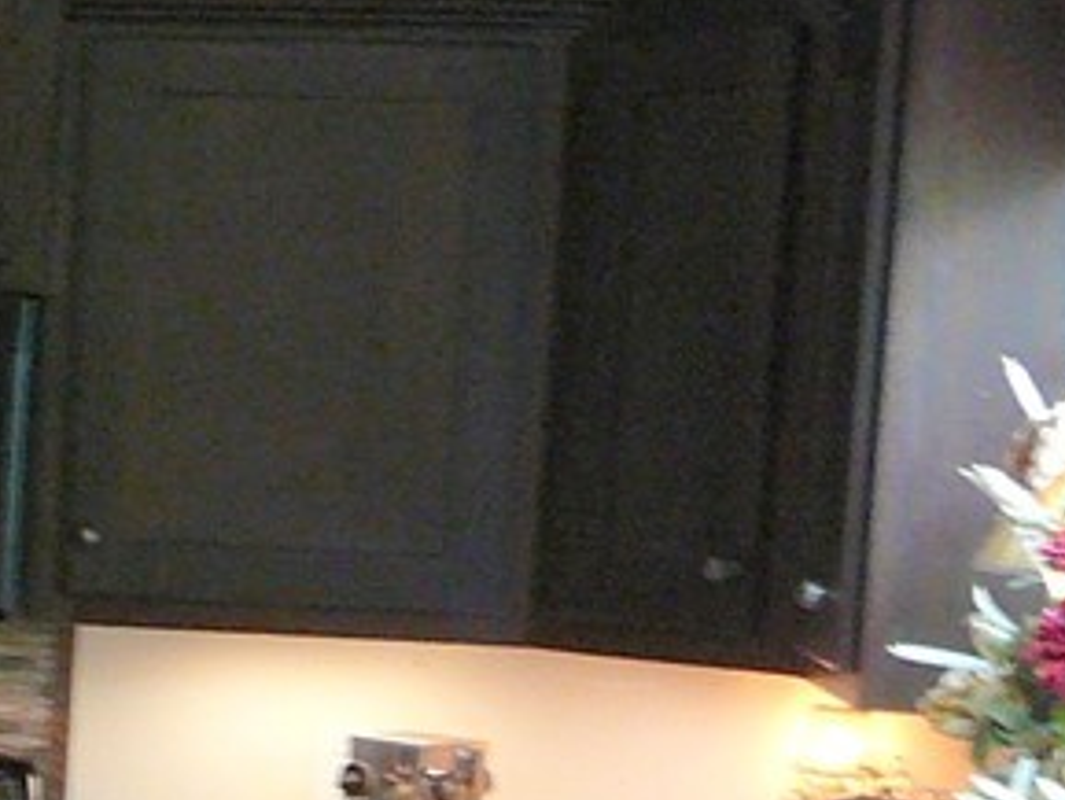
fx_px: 3817
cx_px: -560
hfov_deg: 14.7
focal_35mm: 124
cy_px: 933
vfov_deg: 11.7
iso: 200
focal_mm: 5.2
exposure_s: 1/8
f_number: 2.8
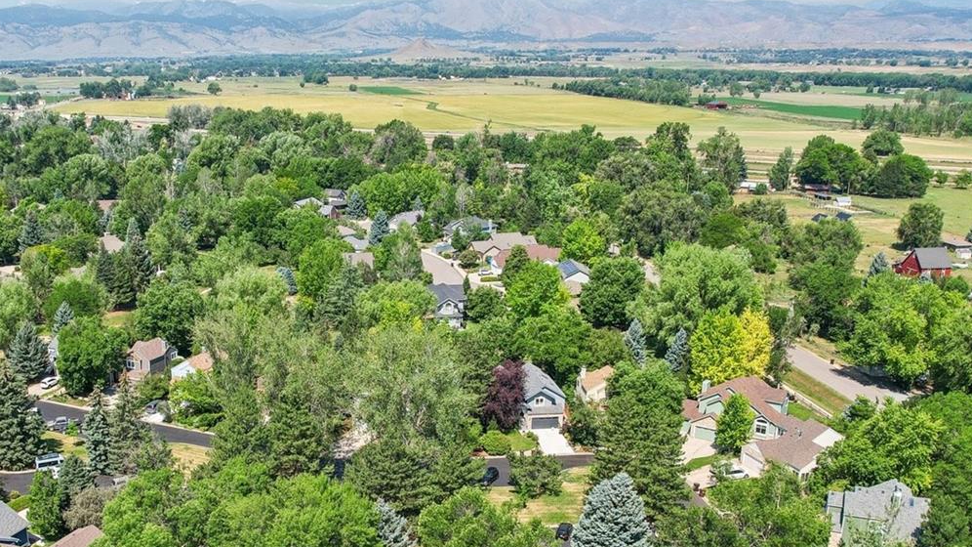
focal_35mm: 37
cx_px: 406
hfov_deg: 53.8
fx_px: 954
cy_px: 418
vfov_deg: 31.3
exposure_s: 1/1600
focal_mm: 8.4
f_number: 2.8
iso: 110
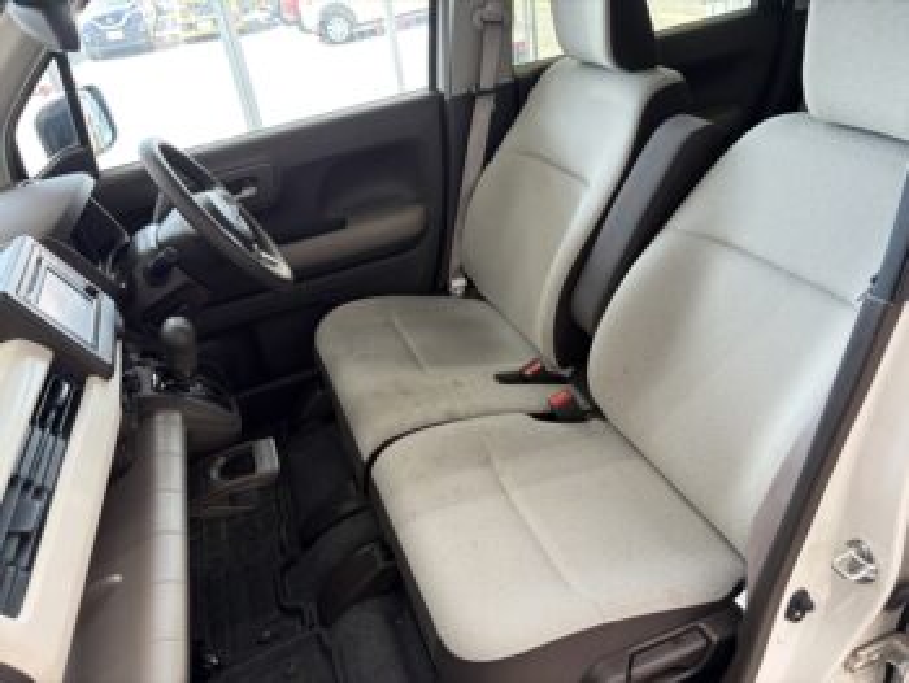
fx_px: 683
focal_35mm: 26
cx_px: 454
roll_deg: +8.4
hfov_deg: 67.3
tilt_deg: -30.3
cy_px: 342
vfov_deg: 53.1
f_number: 1.6
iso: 125
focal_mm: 5.96
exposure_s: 1/93
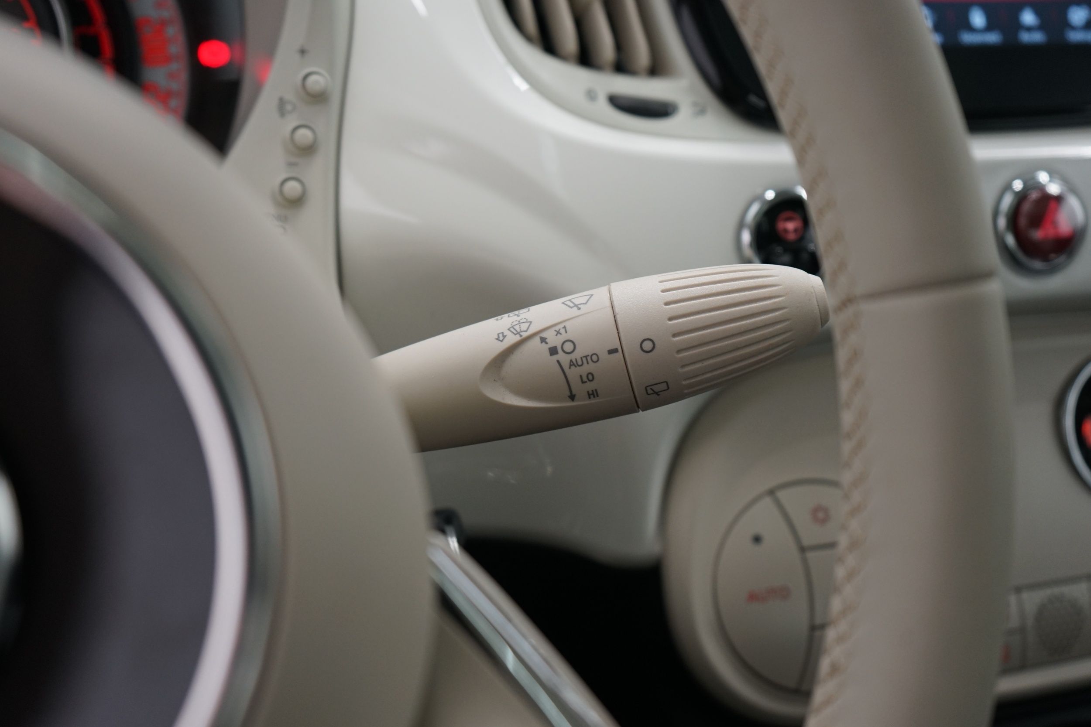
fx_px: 1273
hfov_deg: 46.4
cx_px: 546
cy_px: 364
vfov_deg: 31.9
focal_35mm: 42
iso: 800
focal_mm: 42
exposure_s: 1/60
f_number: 4.5
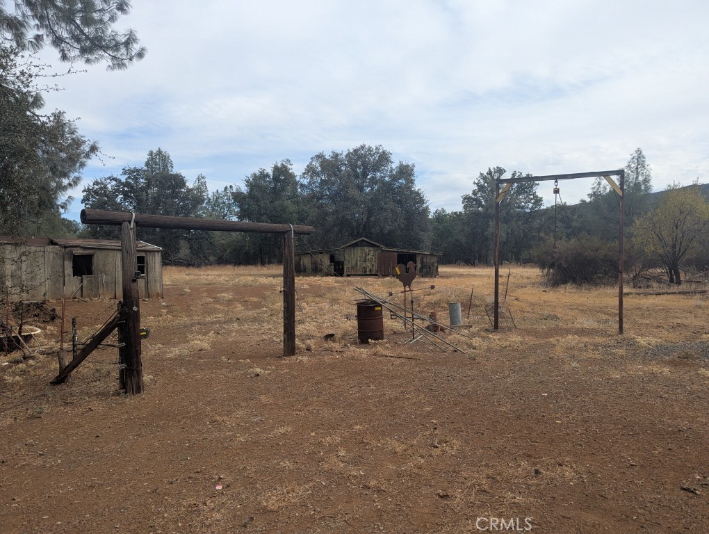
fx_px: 492
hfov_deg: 71.5
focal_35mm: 24
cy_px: 267
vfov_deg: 56.9
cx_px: 354
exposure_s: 1/1639
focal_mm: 6.81
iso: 48
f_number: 1.85
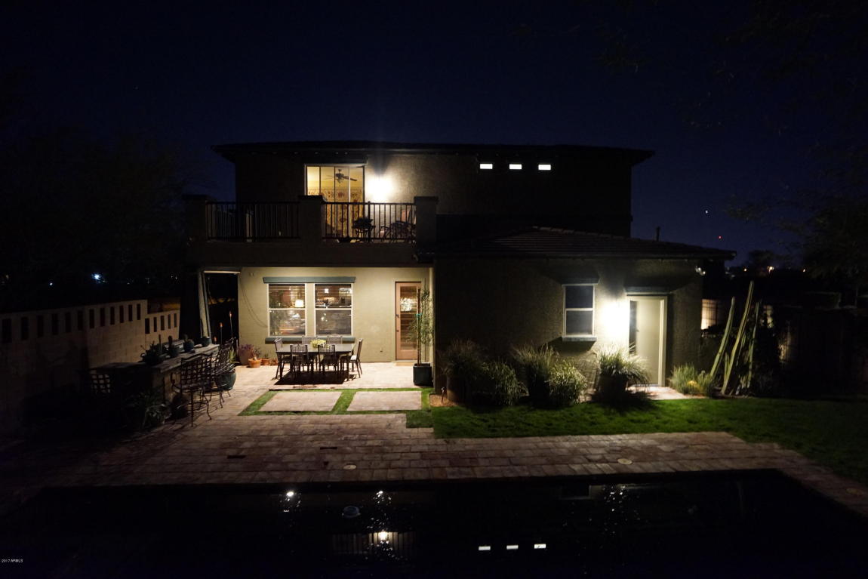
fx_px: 434
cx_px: 434
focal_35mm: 18
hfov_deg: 90.0
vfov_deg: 67.4
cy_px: 290
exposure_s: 1/2
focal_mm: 18
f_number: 4
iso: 6400
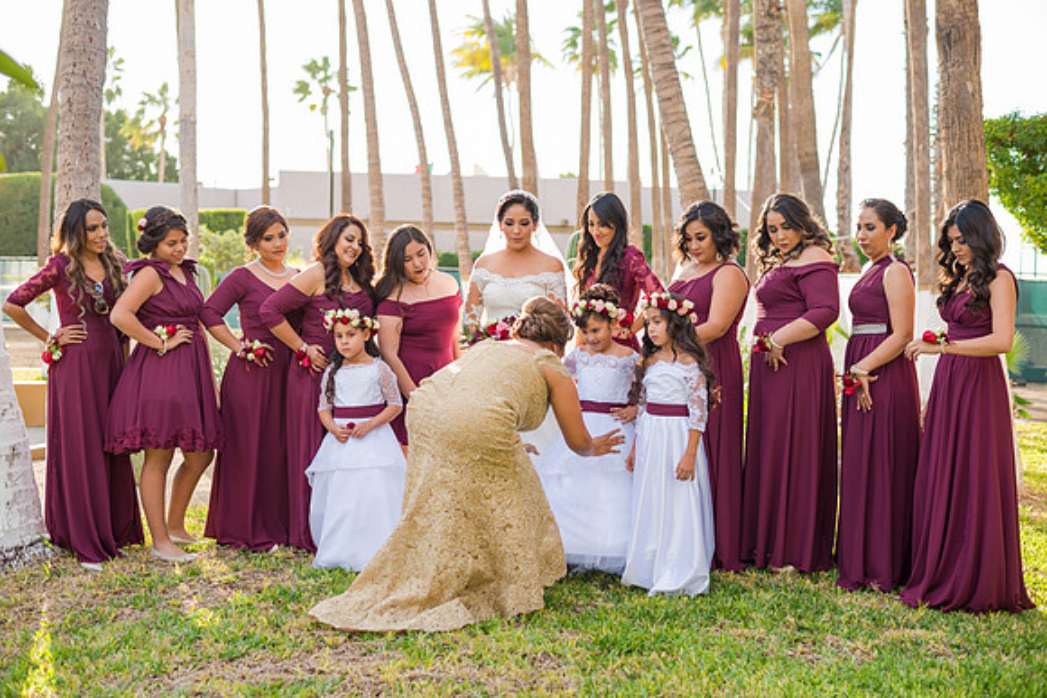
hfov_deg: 39.6
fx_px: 1454
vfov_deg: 27.0
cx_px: 524
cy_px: 349
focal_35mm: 50
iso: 125
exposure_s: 1/250
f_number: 3.2
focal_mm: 50
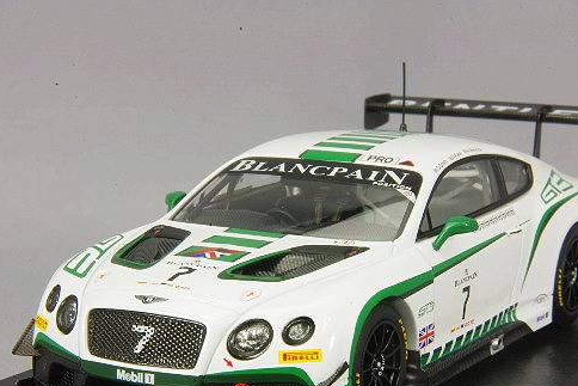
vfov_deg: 9.3
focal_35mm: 148
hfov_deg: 13.9
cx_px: 308
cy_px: 254
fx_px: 2377
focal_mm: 75
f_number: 32
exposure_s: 1/1.67
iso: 400
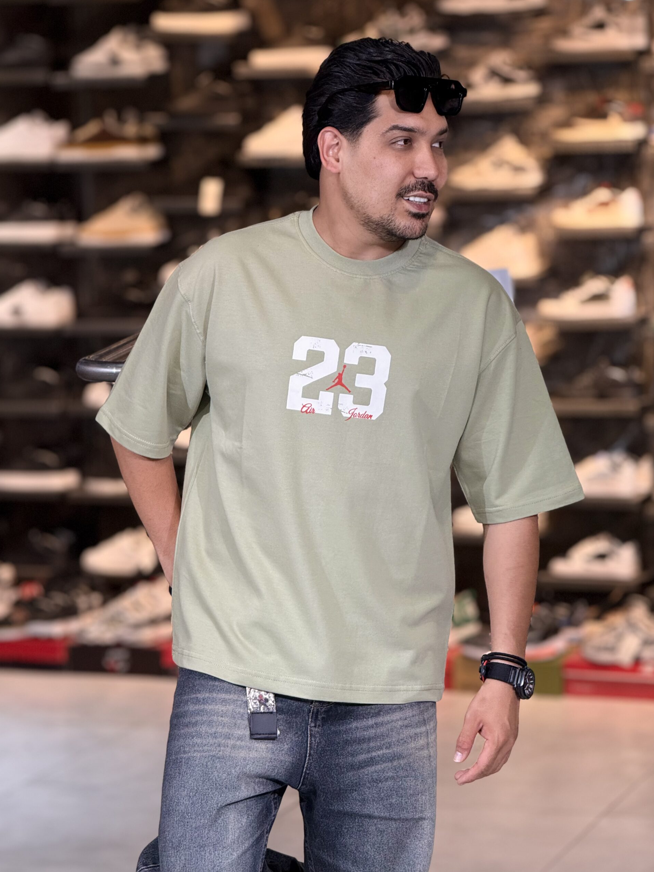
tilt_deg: -6.0
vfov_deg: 16.3
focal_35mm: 121
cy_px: 433
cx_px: 328
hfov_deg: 12.2
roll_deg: +0.8
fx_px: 3048
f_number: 2.8
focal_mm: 15.66
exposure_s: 1/100
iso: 160
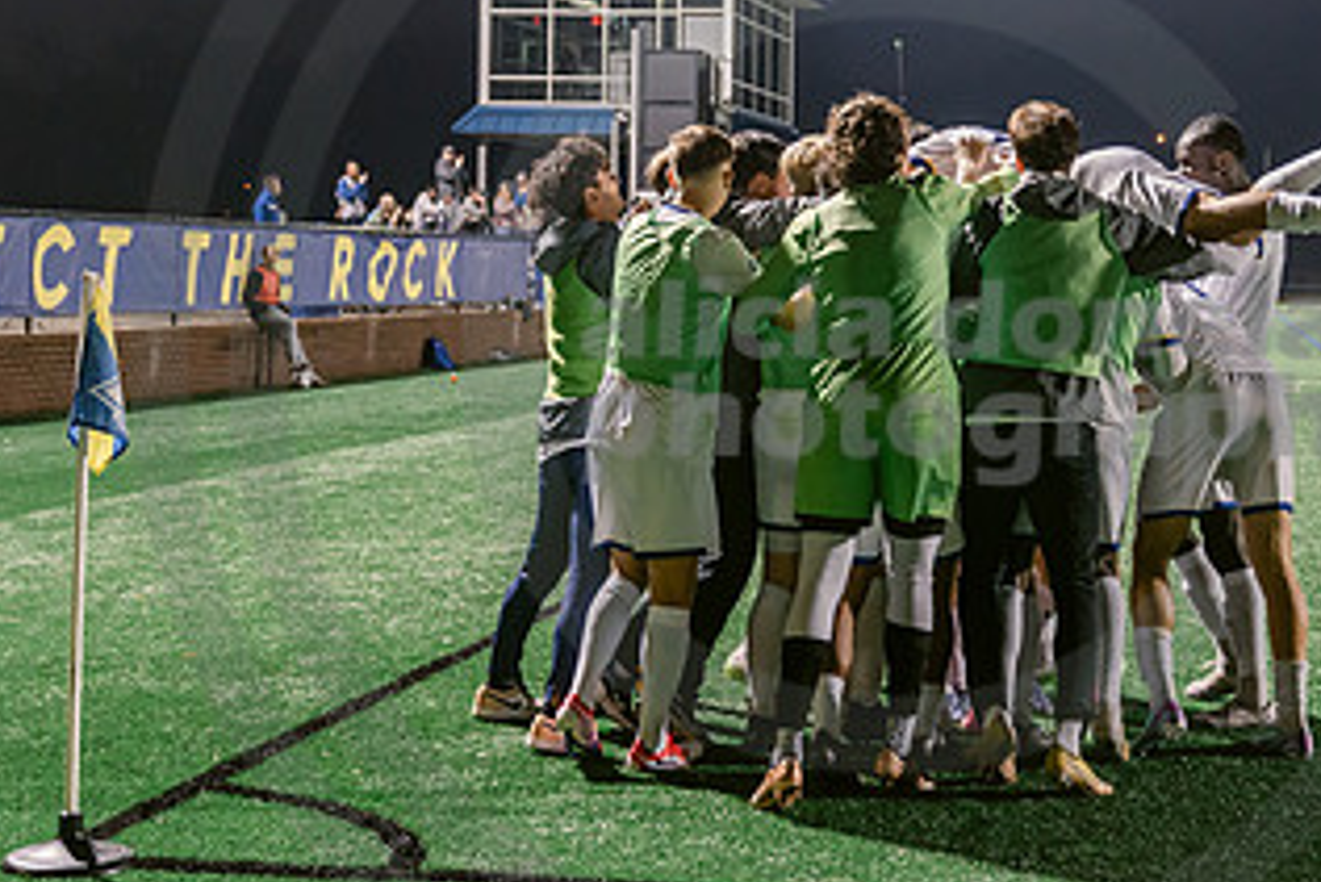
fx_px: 2423
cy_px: 366
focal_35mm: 66
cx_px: 874
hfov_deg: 30.3
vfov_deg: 20.6
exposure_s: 1/80
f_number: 4
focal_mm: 36
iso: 2500
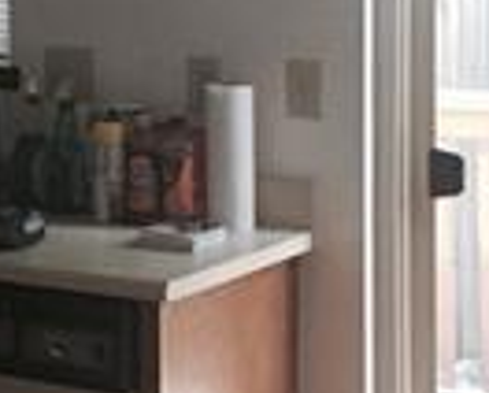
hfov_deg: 12.9
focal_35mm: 137
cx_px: -341
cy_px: -28
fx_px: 1986
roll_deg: +0.9
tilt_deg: -3.9
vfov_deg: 11.2
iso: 160
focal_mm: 4.15
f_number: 2.2
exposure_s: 1/30
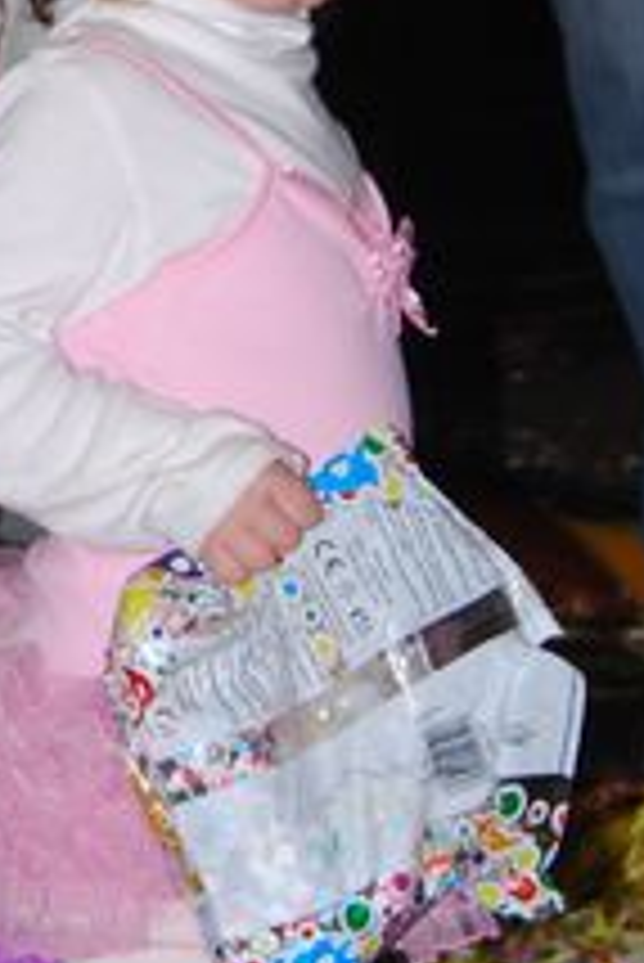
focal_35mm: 194
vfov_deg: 10.6
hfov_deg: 7.0
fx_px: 5192
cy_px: 274
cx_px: -119
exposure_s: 1/60
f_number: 3.8
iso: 200
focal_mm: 23
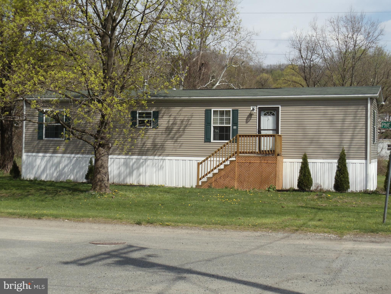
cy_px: 147
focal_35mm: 74
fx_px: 836
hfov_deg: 26.3
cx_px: 196
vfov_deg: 19.9
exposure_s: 1/250
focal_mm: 10.12
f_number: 8.8
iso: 100
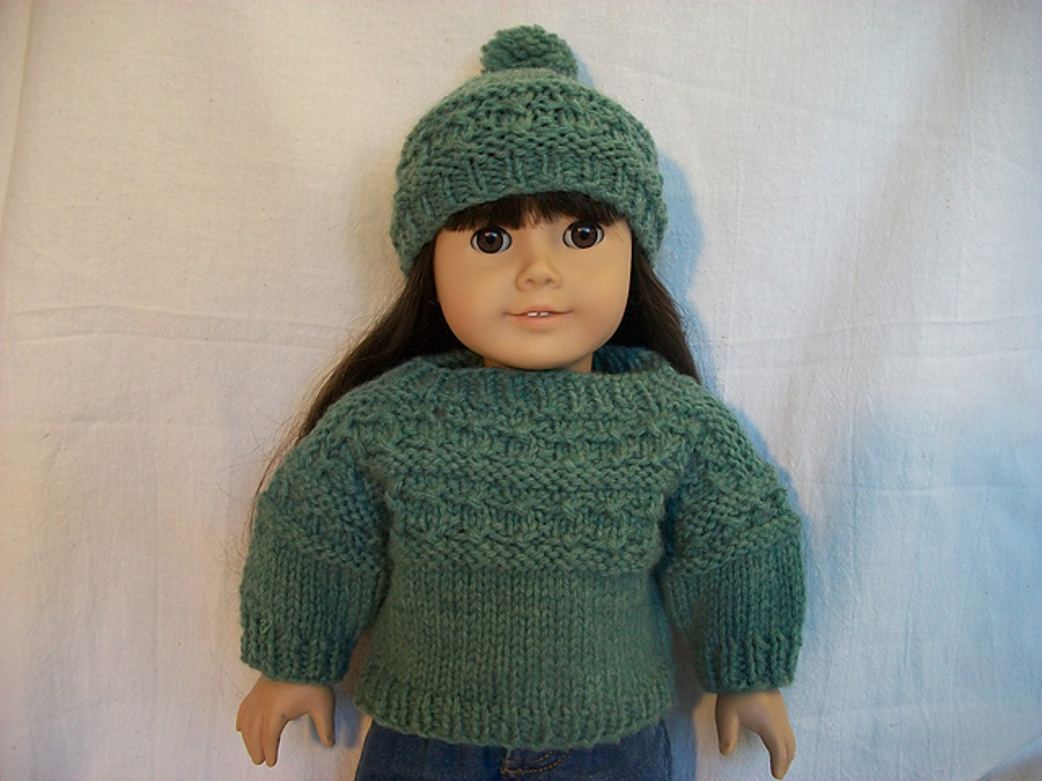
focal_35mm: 32
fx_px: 963
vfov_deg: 44.2
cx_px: 521
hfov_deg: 56.8
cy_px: 390
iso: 160
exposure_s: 1/20
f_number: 2.9
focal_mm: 5.7
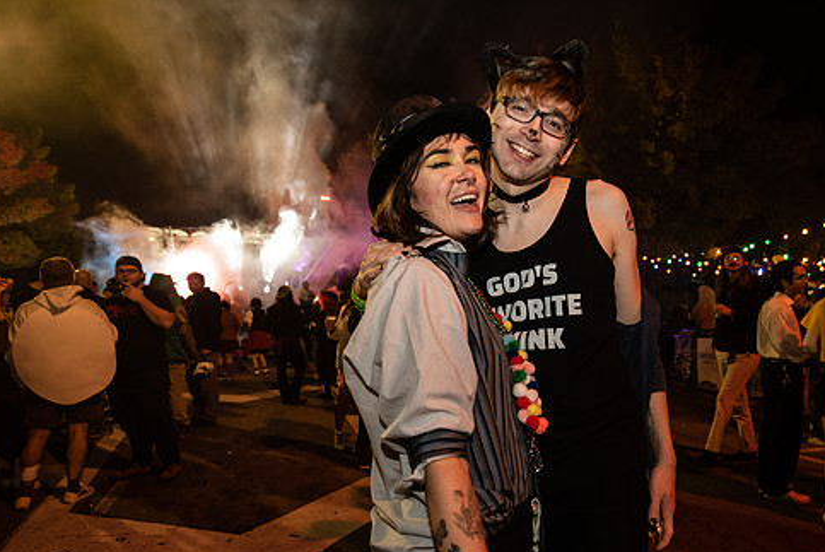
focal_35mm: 24
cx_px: 475
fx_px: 550
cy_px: 329
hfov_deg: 73.2
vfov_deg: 52.9
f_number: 3.5
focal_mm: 20
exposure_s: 1/60
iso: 2000
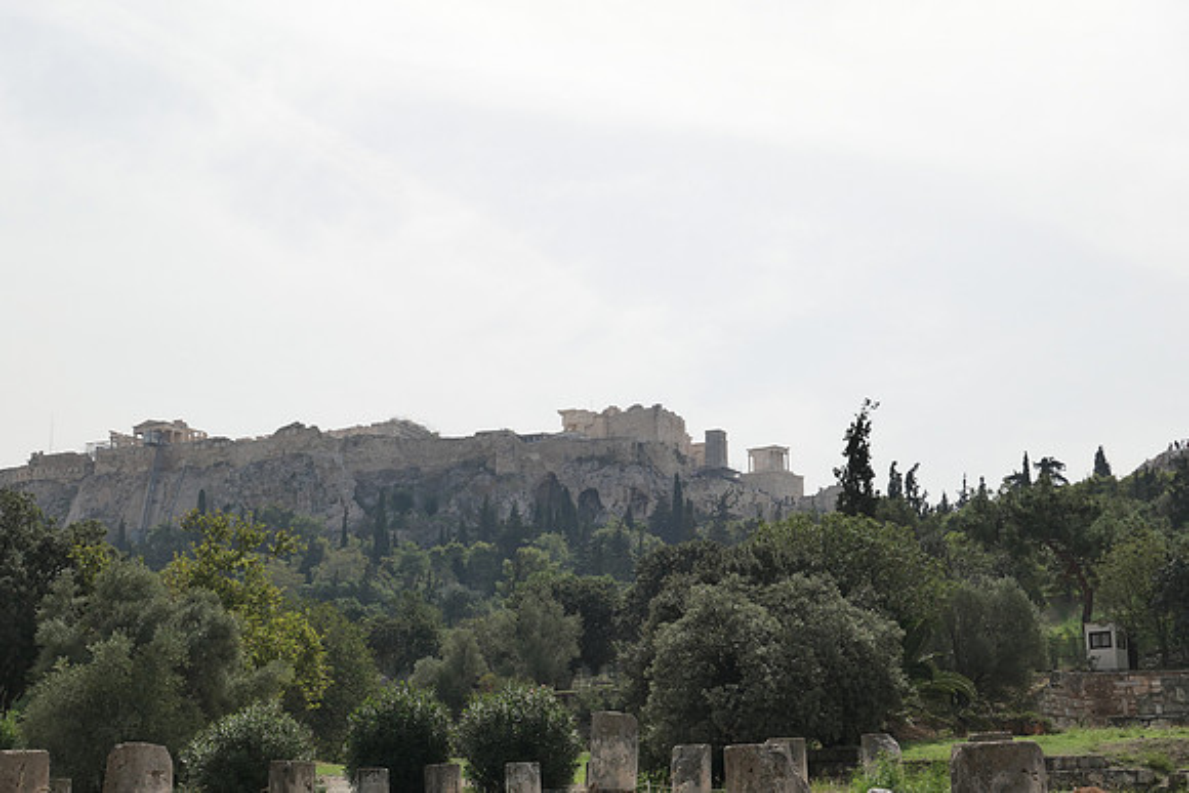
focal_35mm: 56
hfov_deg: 35.6
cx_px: 594
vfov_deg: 24.2
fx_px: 1850
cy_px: 396
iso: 200
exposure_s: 1/1000
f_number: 7.1
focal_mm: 20.4
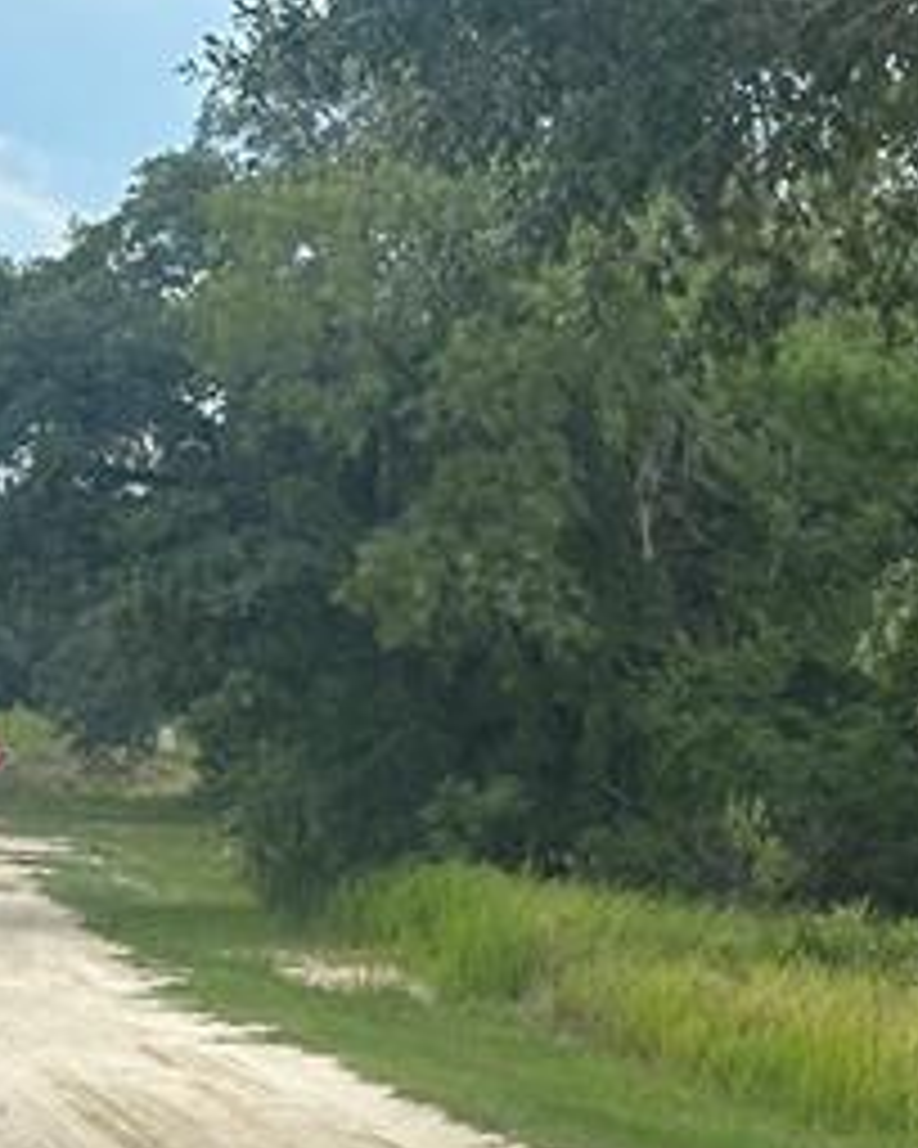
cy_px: 1274
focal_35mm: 188
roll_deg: -1.2
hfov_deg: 8.1
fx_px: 6385
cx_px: 1382
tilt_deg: -6.5
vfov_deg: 10.1
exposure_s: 1/1880
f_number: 1.78
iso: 64
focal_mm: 6.86
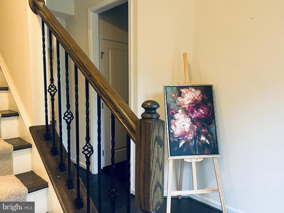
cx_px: 142
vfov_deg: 53.1
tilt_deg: -6.7
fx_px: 213
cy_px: 106
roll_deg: -0.5
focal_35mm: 26
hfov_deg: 67.3
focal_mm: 5.7
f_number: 1.5
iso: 160
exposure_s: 1/60
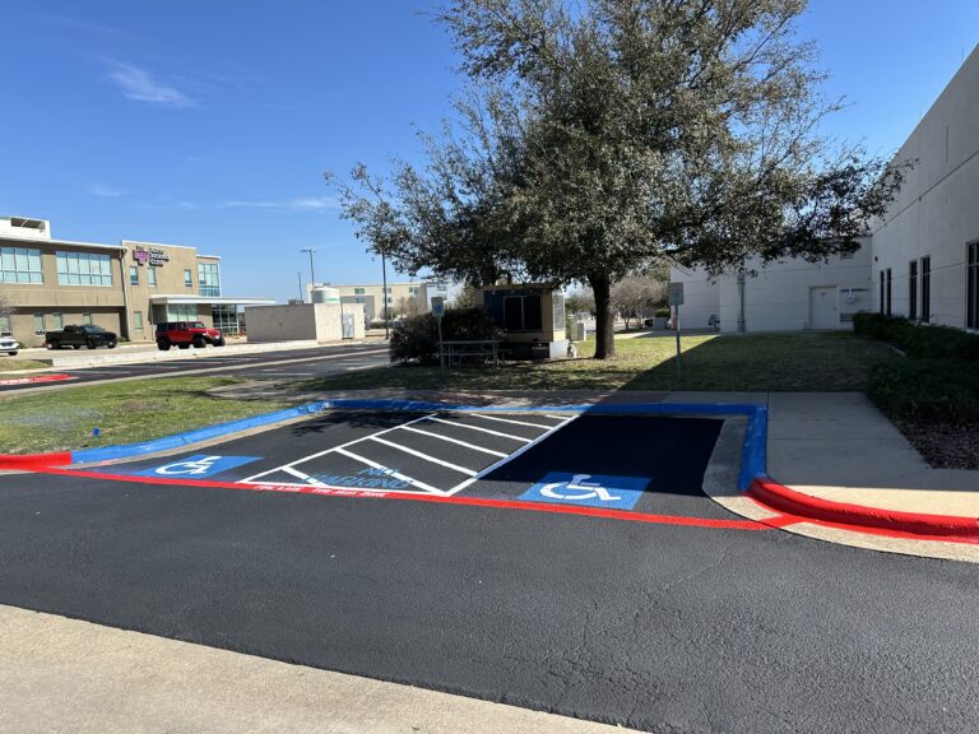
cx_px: 490
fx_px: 679
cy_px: 367
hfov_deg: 71.6
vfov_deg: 56.8
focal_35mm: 24
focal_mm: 6.86
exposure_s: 1/3058
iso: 80
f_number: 1.78
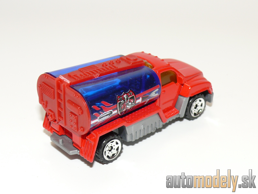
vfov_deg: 19.9
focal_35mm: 74
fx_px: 552
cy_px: 97
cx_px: 129
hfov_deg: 26.3
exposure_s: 1/30
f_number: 4
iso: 100
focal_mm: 11.1
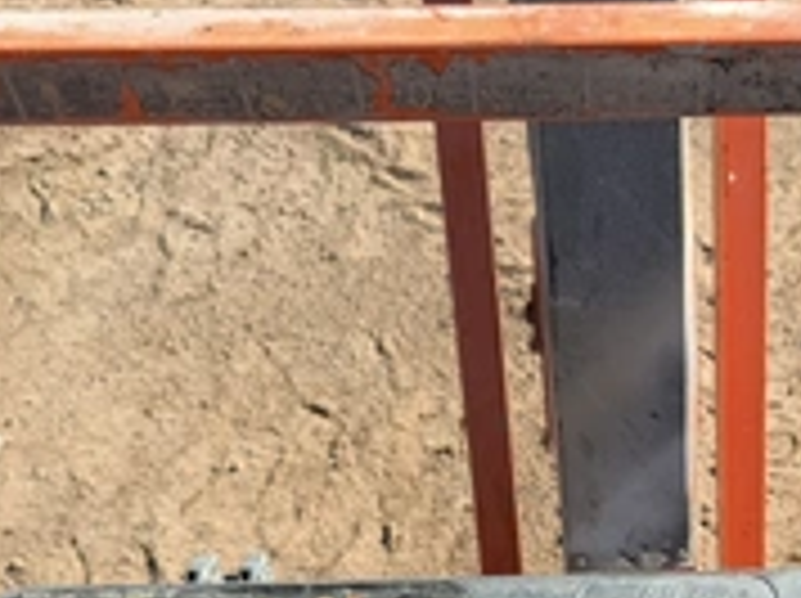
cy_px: 656
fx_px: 1248
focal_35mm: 54
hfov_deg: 34.4
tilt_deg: -53.6
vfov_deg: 25.1
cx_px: 652
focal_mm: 6.76
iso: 80
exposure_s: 1/2907
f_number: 1.78
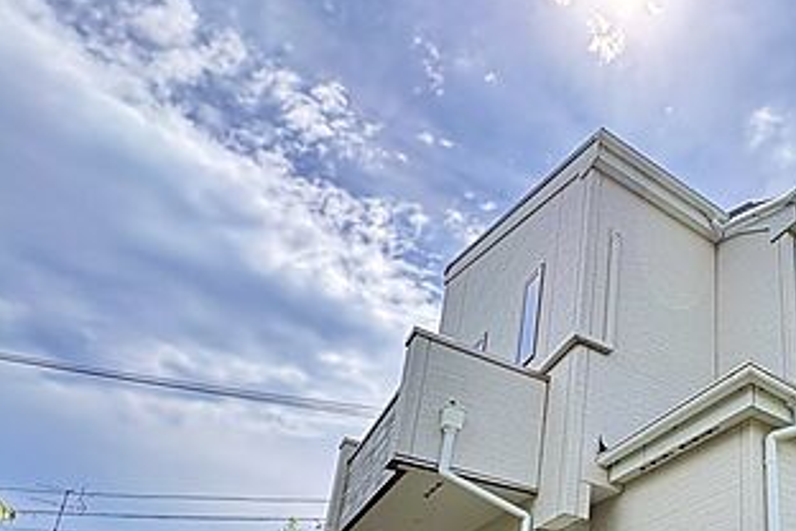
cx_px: 719
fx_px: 619
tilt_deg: +17.9
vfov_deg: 41.1
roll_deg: +1.4
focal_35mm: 28
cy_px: 518
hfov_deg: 56.3
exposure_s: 1/1256
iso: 64
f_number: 2.2
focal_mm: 2.22
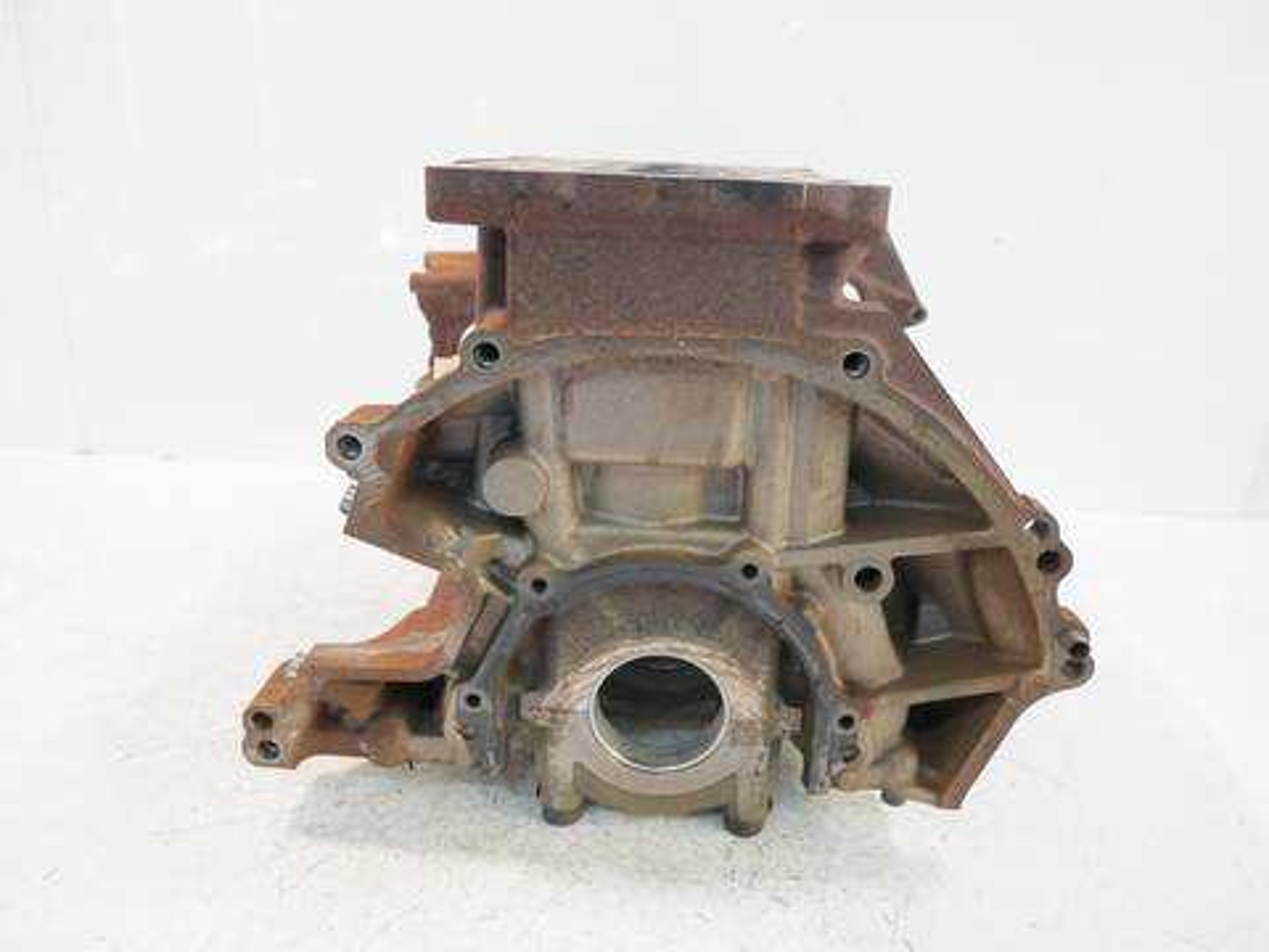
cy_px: 476
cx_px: 634
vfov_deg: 53.1
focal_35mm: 26
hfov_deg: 67.3
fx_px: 953
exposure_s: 1/60
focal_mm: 13
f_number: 3.5
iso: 400
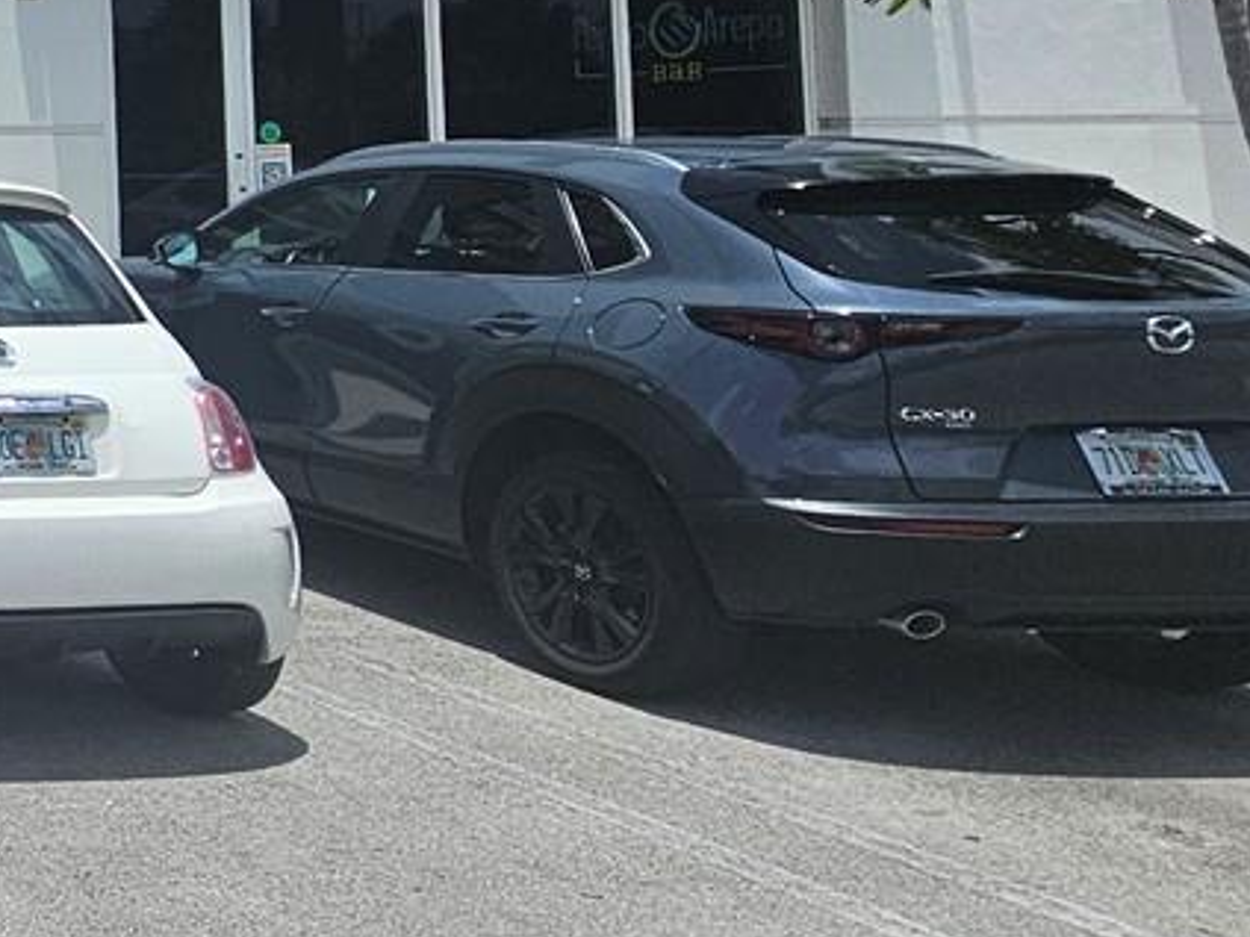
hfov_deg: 21.7
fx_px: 1769
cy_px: 50
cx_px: -1055
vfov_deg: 28.3
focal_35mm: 49
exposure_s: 1/3999
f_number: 2.2
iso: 50
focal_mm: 2.2
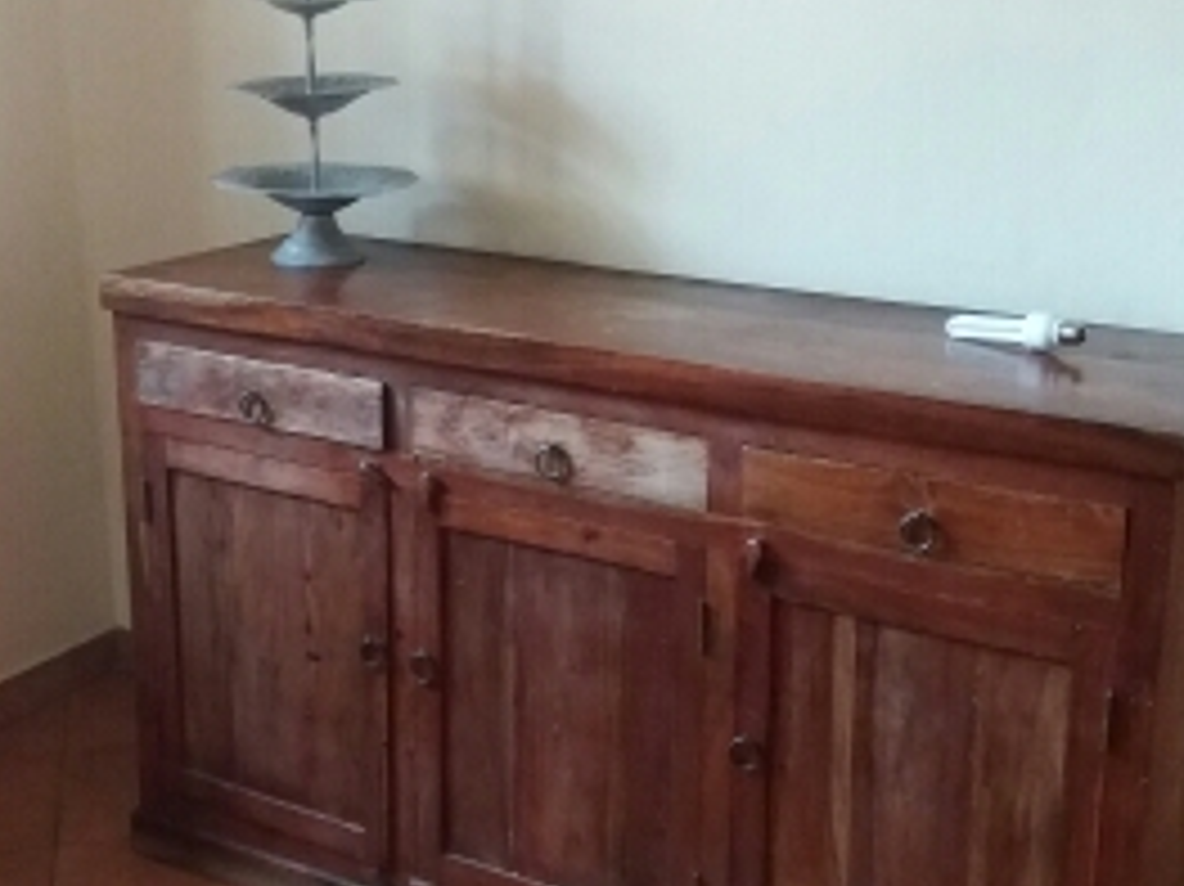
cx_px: 554
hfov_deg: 34.9
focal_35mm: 55
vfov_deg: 26.5
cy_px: 434
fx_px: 1880
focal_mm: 3.7
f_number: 1.9
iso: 400
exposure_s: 1/17
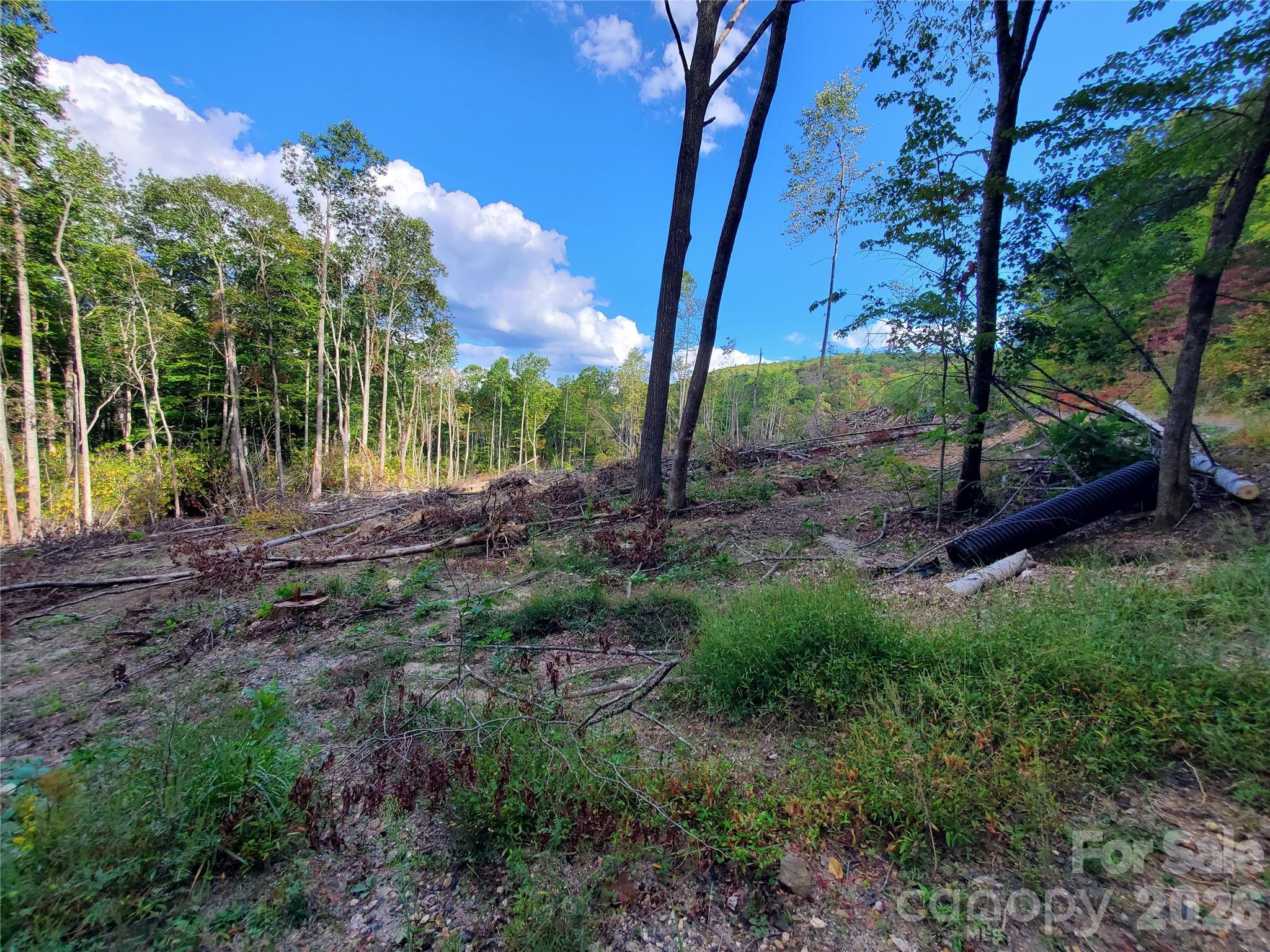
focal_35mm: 13
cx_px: 635
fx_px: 477
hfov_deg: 106.2
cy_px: 476
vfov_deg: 89.9
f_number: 2.2
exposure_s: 1/415
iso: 50
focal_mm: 1.8
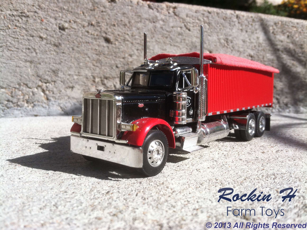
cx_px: 154
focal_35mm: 35
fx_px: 310
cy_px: 115
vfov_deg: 40.6
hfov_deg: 52.7
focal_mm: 3.85
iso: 80
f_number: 2.8
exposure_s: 1/1579
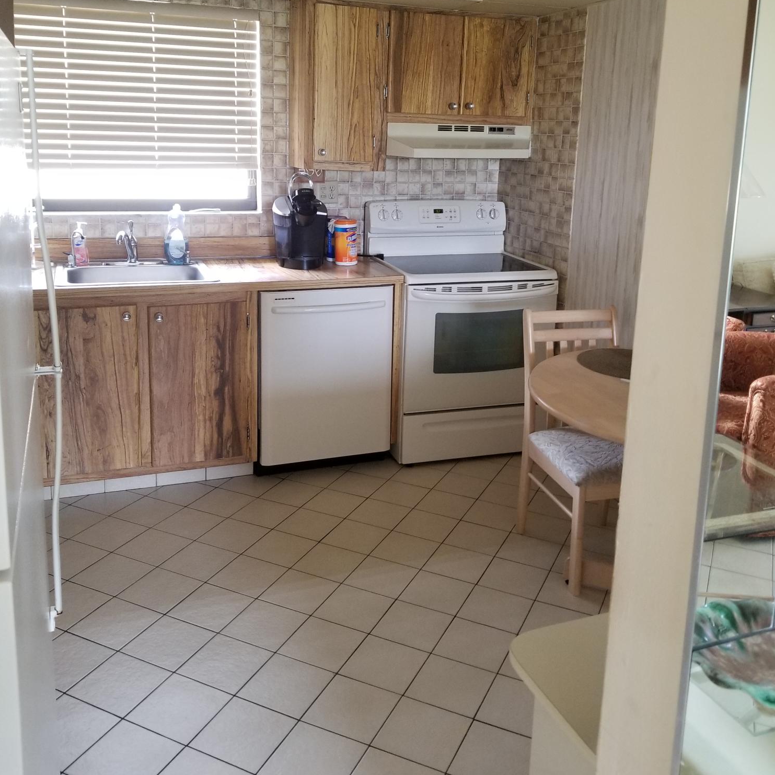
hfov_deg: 52.5
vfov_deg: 52.1
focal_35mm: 31
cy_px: 298
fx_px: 785
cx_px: 391
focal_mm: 4.25
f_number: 1.7
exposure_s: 1/40
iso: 200
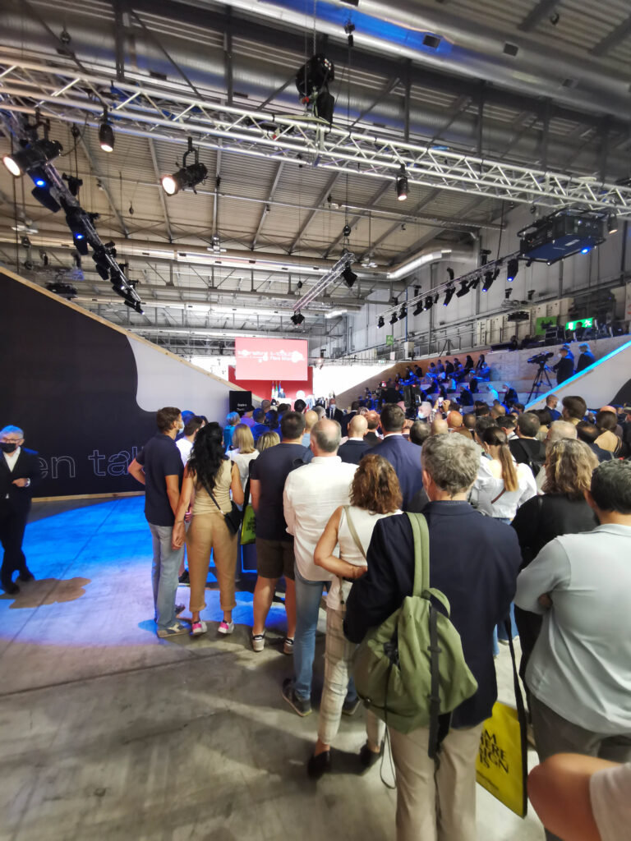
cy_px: 420
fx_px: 389
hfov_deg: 78.1
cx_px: 316
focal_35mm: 16
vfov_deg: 94.5
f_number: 2.2
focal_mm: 2.35
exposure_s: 1/25
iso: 500
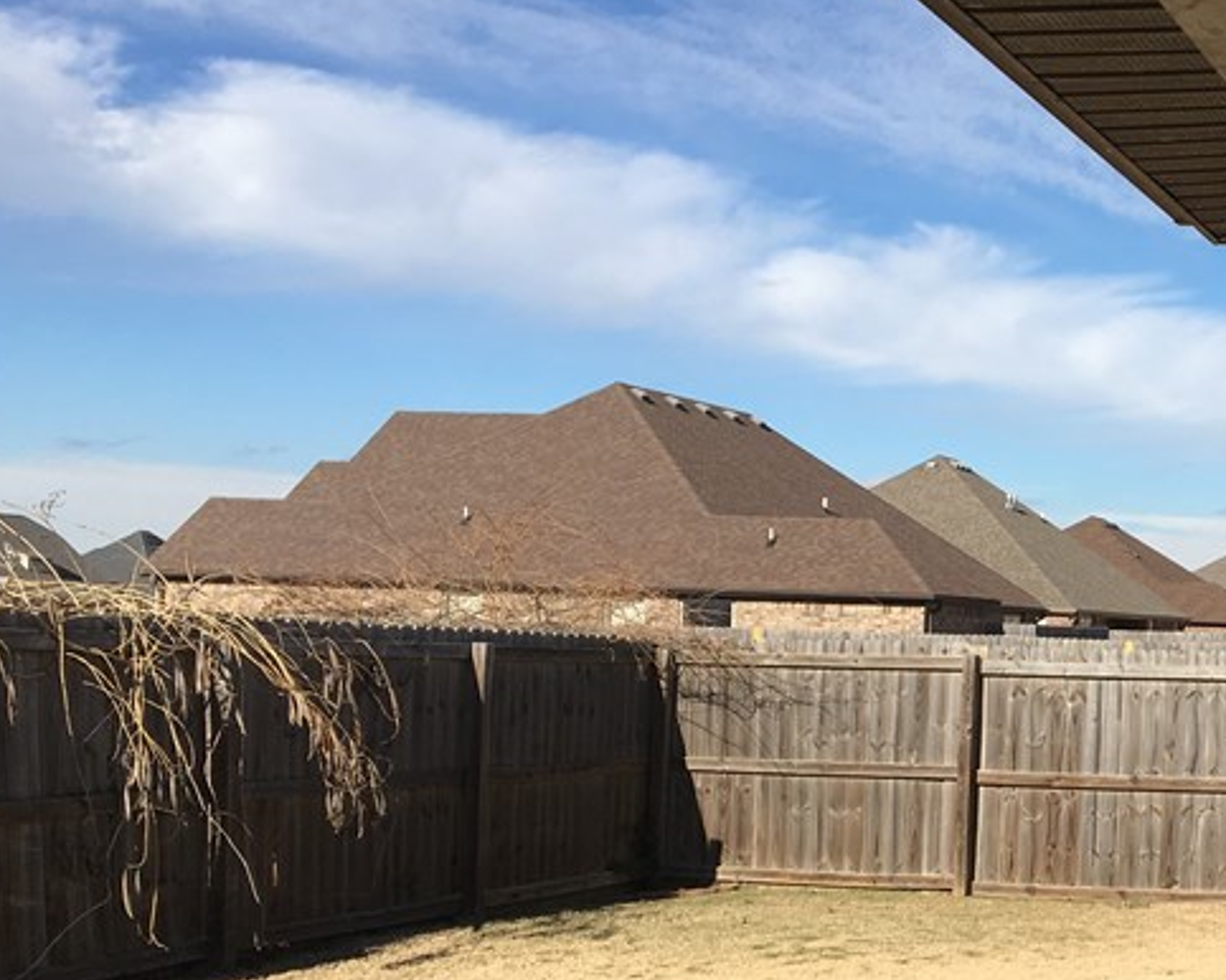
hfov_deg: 29.1
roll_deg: -0.9
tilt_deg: -1.5
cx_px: 1264
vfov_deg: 25.2
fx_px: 2176
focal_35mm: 60
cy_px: 703
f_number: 2.2
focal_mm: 4.15
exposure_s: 1/1972
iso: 25
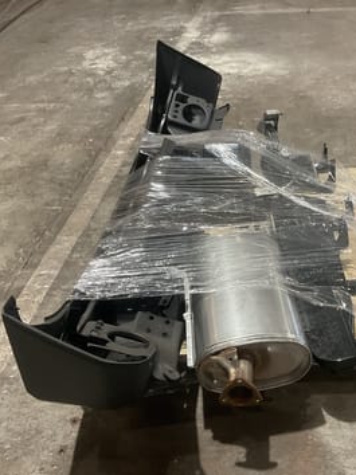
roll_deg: +2.9
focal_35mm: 41
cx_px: 259
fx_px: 563
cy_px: 241
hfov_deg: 34.5
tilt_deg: -36.4
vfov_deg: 45.8
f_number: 1.8
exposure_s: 1/60
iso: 160
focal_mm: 3
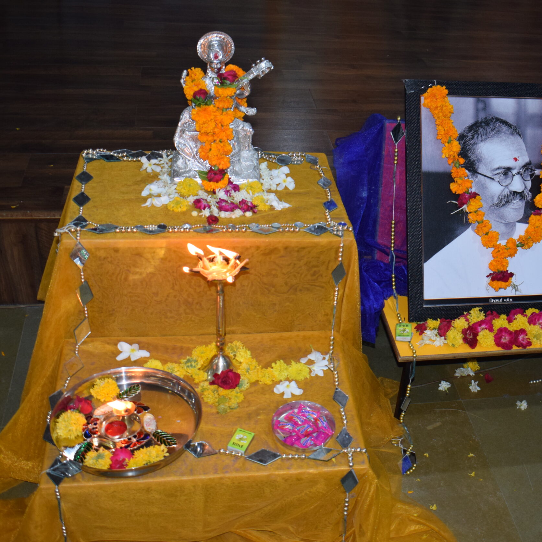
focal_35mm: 43
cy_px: 269
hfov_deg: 39.0
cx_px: 327
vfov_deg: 39.2
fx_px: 762
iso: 800
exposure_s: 1/80
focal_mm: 22
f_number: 4.5
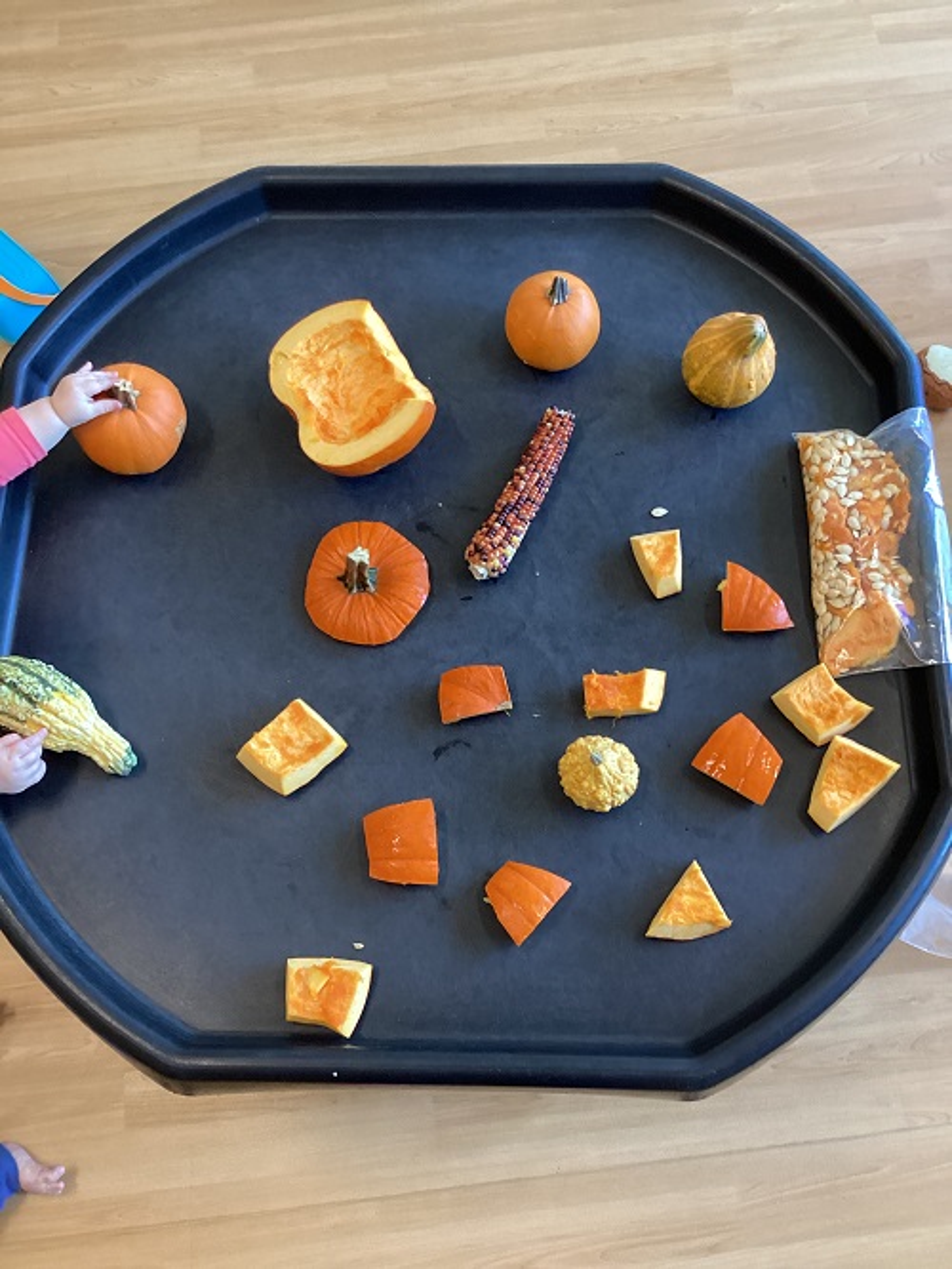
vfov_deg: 58.3
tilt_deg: -70.7
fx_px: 1136
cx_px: 476
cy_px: 634
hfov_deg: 45.5
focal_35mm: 31
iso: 320
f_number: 2.4
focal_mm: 3.3
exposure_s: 1/60
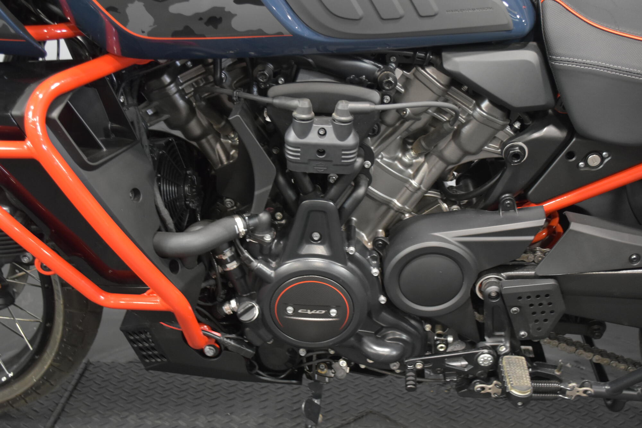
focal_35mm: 48
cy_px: 214
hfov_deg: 41.1
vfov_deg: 28.1
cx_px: 321
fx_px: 856
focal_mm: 32
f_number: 4.8
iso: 1600
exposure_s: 1/10
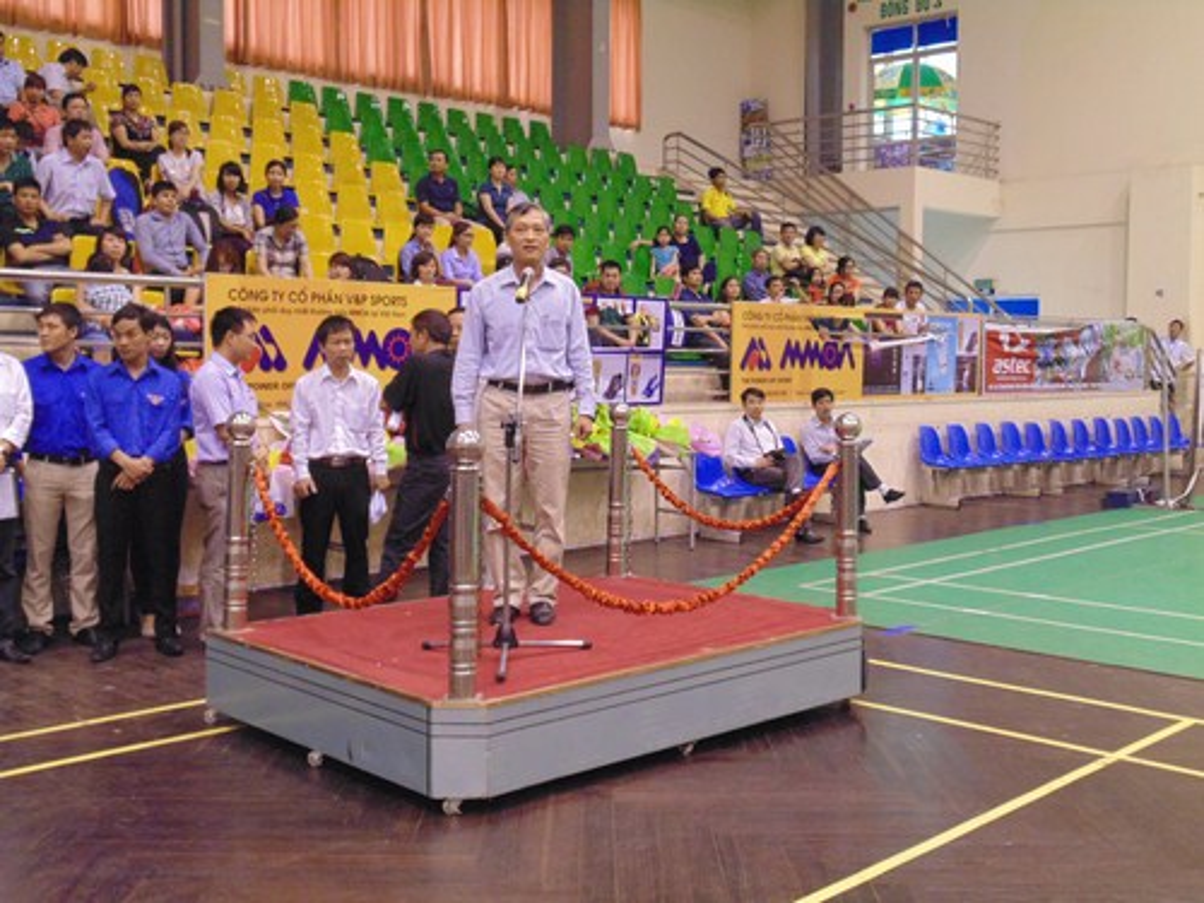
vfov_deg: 35.1
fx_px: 1426
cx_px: 602
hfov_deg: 45.8
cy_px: 452
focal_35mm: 41
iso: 400
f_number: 3.6
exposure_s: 1/15
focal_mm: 7.4
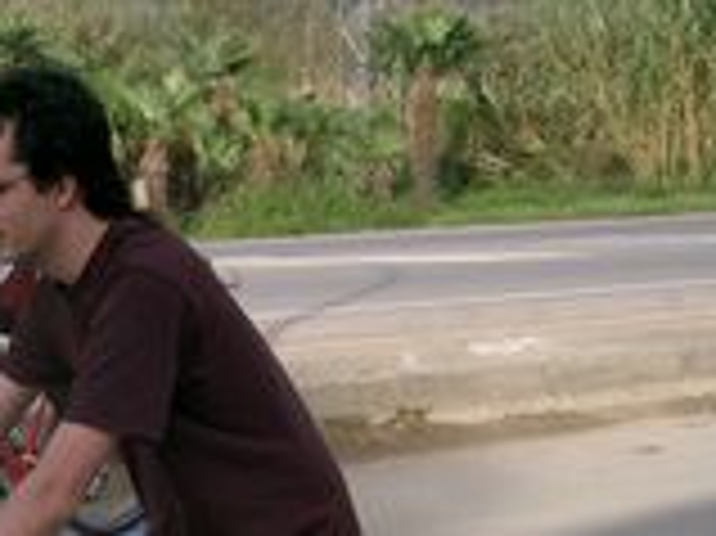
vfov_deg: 14.7
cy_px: 599
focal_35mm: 98
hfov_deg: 19.2
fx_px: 2026
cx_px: -72
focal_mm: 8
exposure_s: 1/500
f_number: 4.8
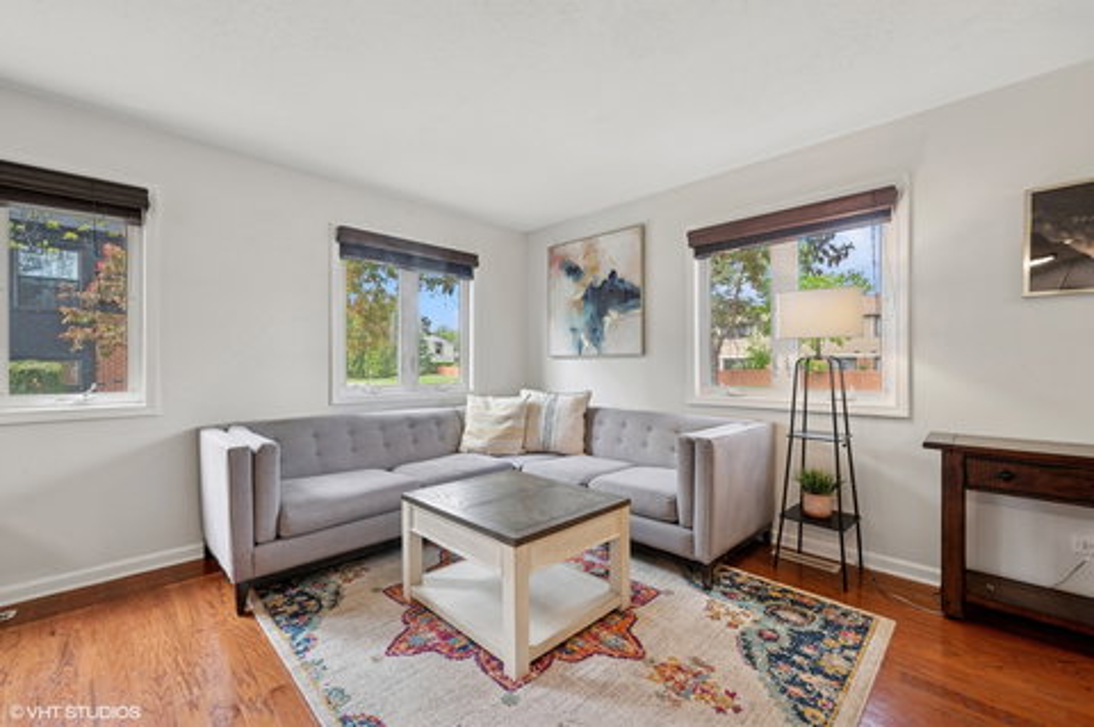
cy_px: 364
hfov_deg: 100.4
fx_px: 455
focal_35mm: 15
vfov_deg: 77.2
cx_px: 547
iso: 200
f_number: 9.5
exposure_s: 1/8
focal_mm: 15
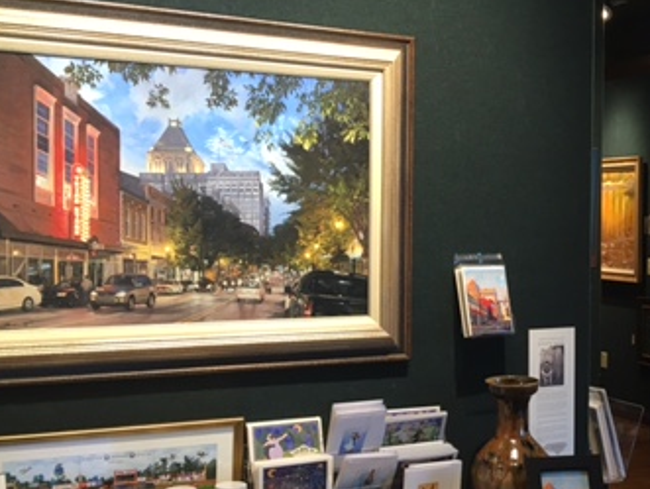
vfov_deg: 26.1
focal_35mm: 56
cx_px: 507
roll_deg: -1.3
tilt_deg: -3.7
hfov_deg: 33.5
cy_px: 277
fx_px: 1053
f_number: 2.2
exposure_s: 1/30
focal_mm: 4.15
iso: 64
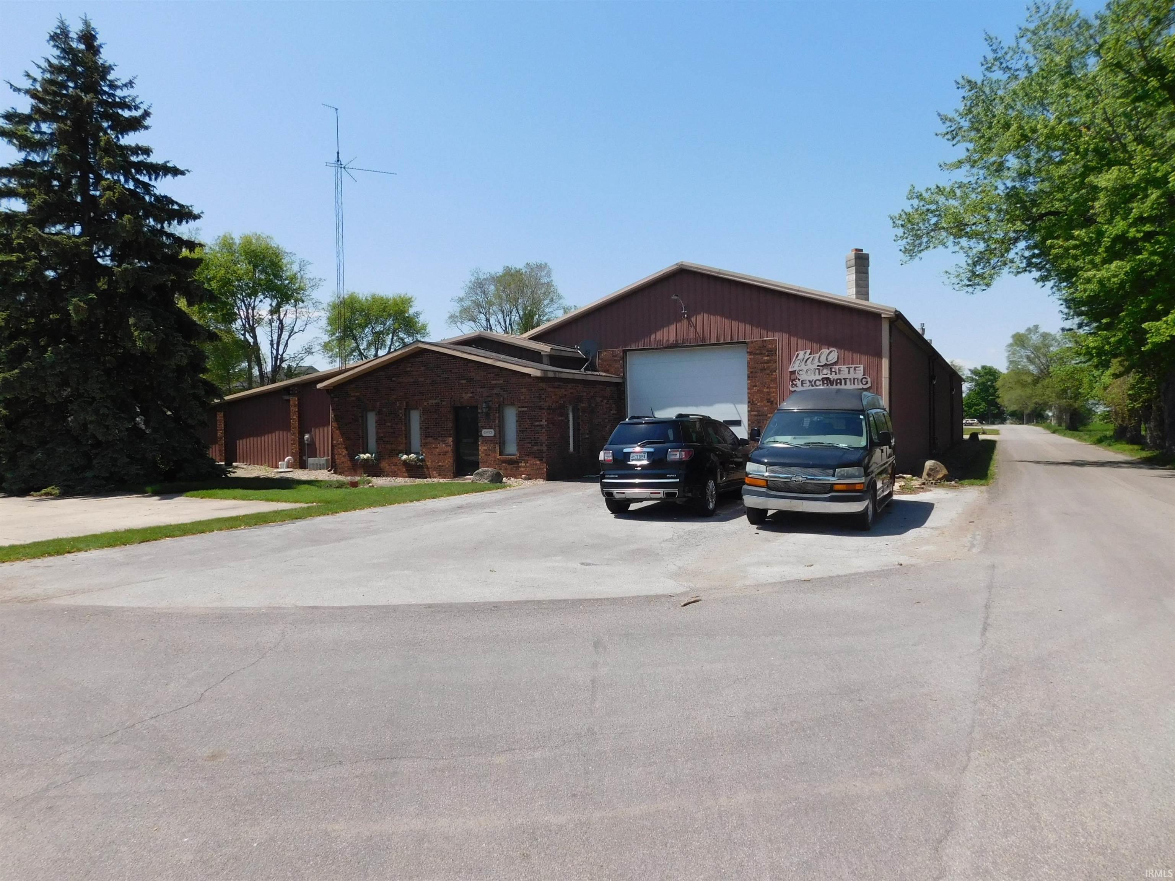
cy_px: 440
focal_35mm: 23
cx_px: 588
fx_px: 781
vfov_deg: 58.9
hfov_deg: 73.9
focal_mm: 4
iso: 125
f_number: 6
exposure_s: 1/500
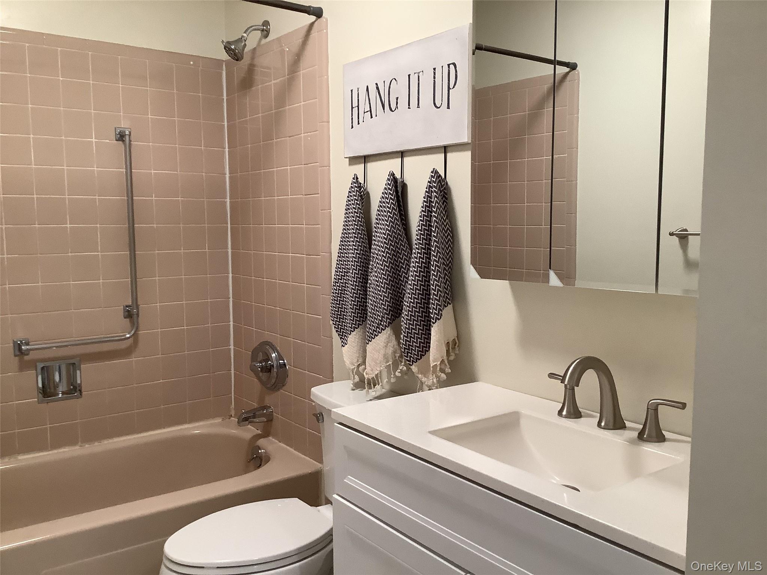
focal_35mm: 31
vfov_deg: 45.4
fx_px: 687
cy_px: 288
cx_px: 384
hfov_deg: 58.4
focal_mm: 3.3
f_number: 2.4
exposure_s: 1/60
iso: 125
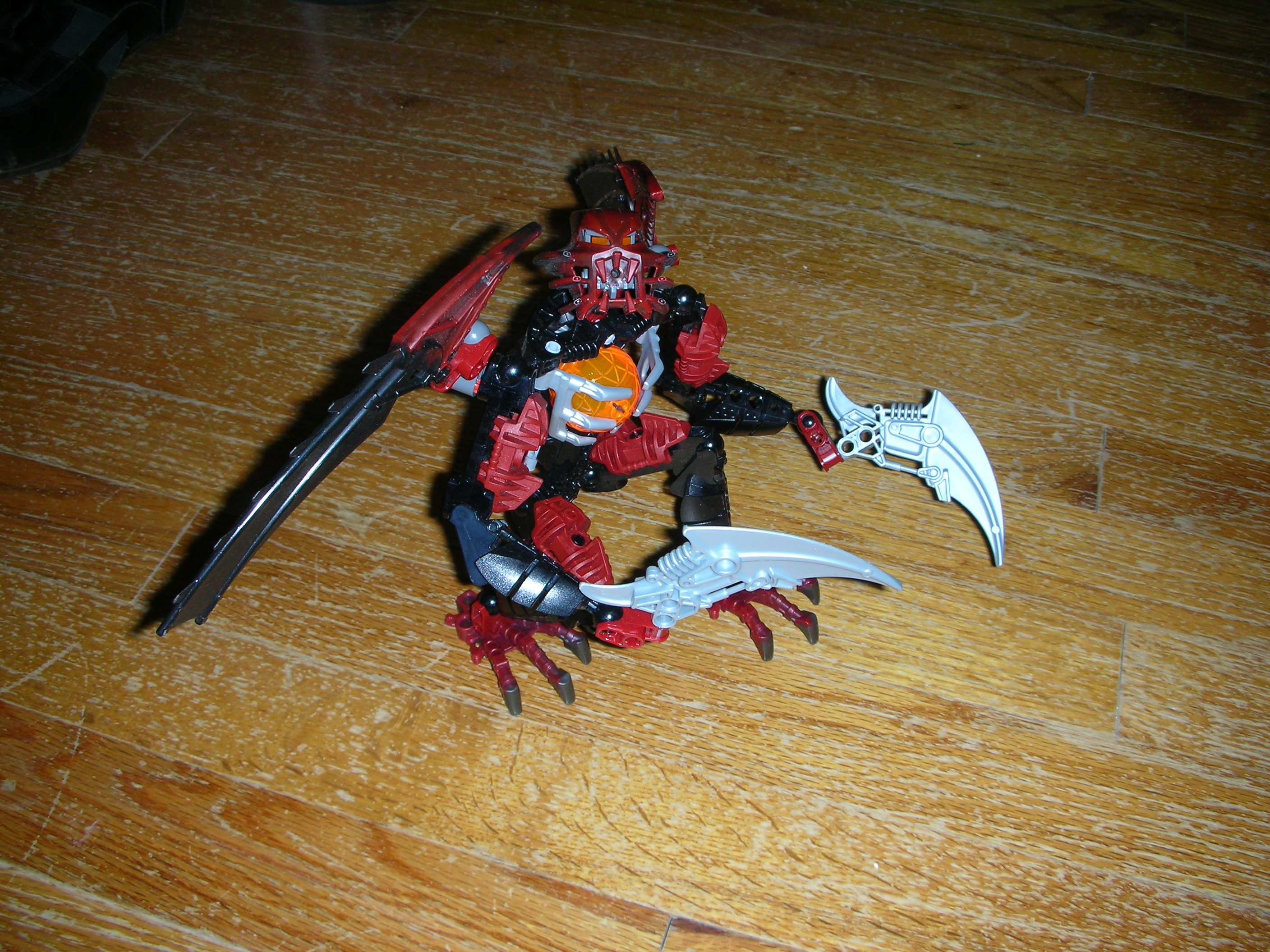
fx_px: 1284
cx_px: 635
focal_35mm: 35
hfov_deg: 52.6
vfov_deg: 40.7
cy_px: 476
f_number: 3
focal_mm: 5.8
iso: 50
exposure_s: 1/60.1
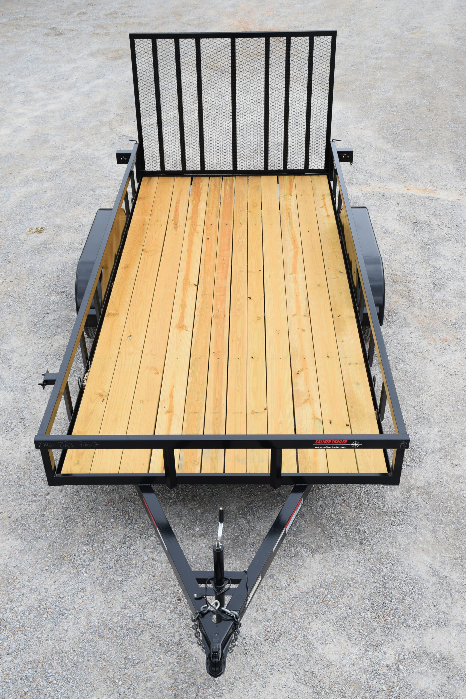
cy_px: 350
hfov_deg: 34.2
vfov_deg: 49.6
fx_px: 757
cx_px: 233
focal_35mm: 39
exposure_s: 1/250
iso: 200
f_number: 8
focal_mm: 26
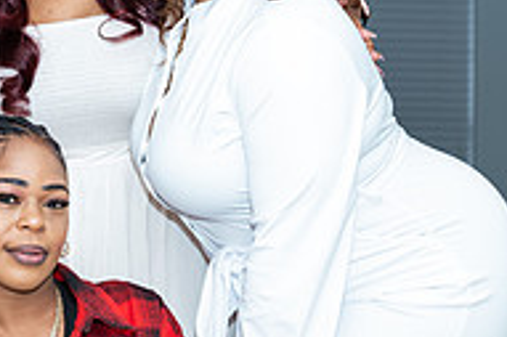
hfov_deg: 14.1
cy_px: 171
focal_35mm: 143
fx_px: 2012
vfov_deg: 9.6
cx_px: -37
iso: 800
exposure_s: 1/250
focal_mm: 47
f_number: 3.5
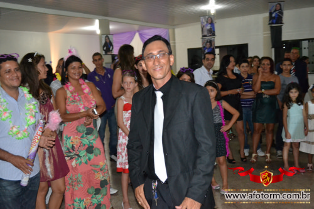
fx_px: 314
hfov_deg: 53.1
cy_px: 104
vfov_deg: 36.8
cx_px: 157
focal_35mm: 36
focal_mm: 24
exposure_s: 1/60
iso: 3200
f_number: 4
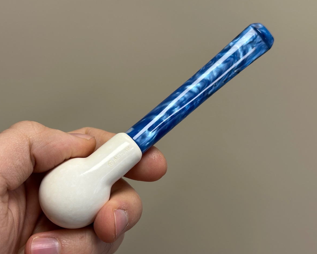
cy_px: 127
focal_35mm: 51
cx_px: 154
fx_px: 479
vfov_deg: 29.7
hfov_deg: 36.6
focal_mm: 6.86
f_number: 1.78
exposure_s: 1/121
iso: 64
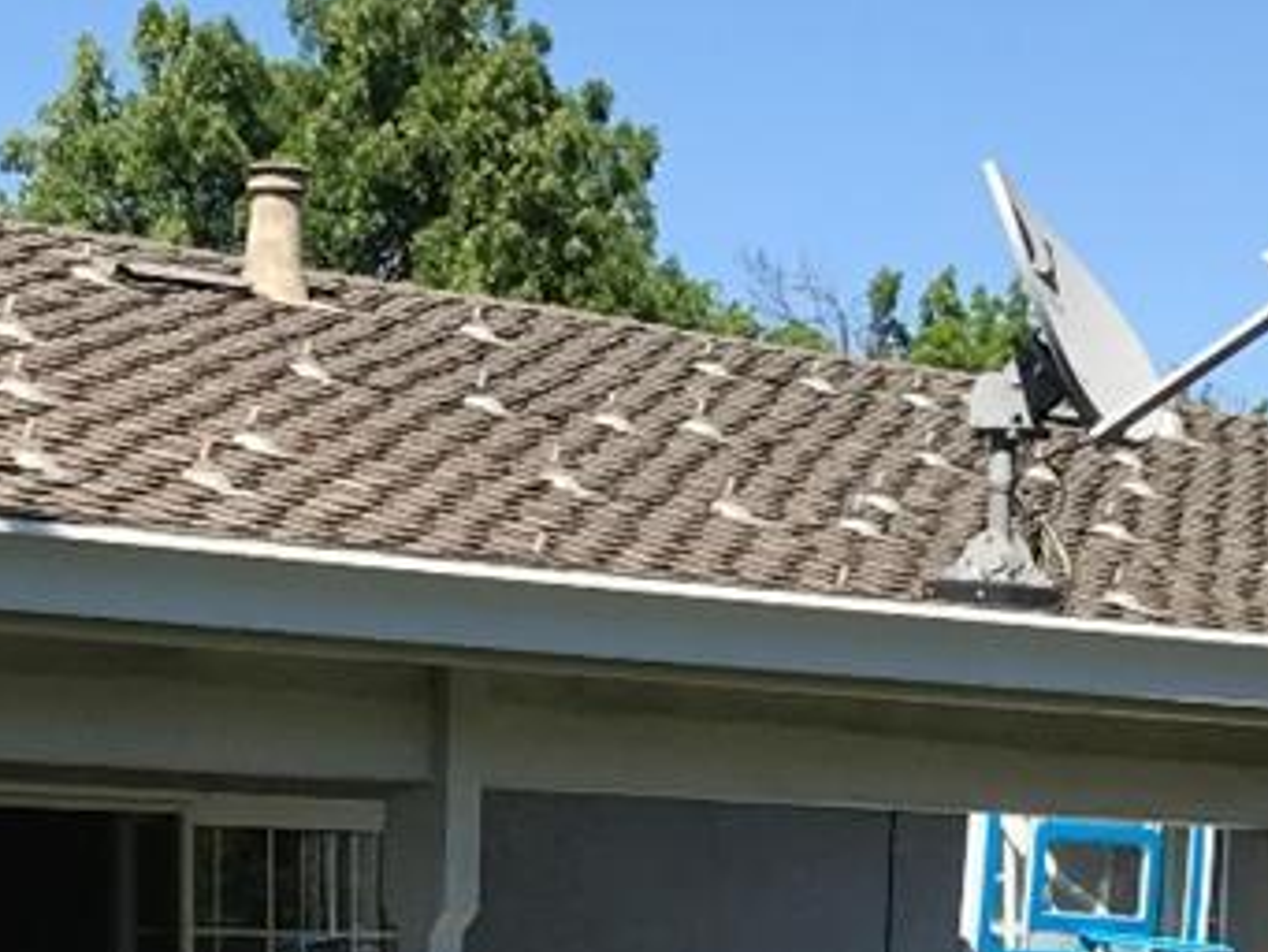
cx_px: 487
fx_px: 4507
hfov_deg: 16.0
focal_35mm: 123
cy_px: 1670
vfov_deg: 11.3
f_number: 1.8
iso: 20
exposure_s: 1/1880
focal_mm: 3.99
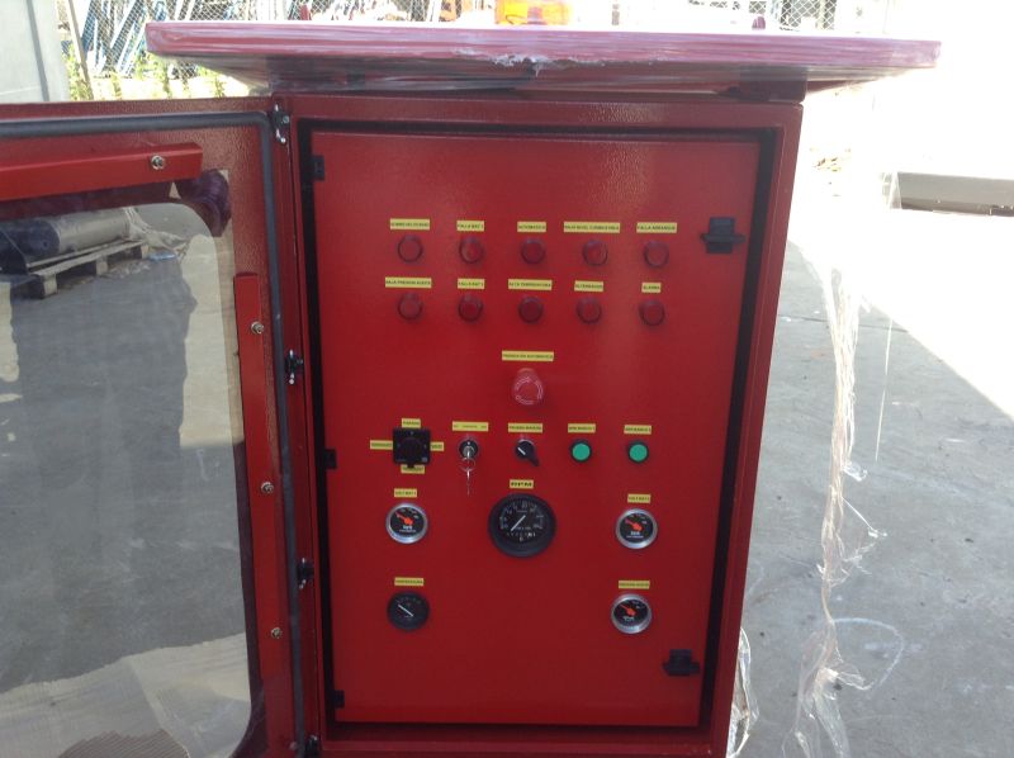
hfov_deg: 55.4
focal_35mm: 33
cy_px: 379
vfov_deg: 42.9
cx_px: 507
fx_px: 966
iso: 32
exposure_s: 1/135
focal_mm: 3.3
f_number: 2.4
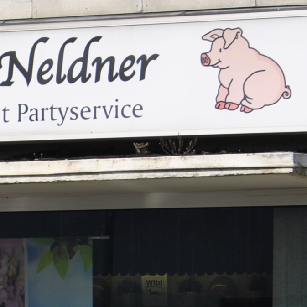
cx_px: -93
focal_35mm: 286
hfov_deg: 6.1
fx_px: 2870
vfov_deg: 6.1
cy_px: 307
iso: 100
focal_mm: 52
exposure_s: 1/320
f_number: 9
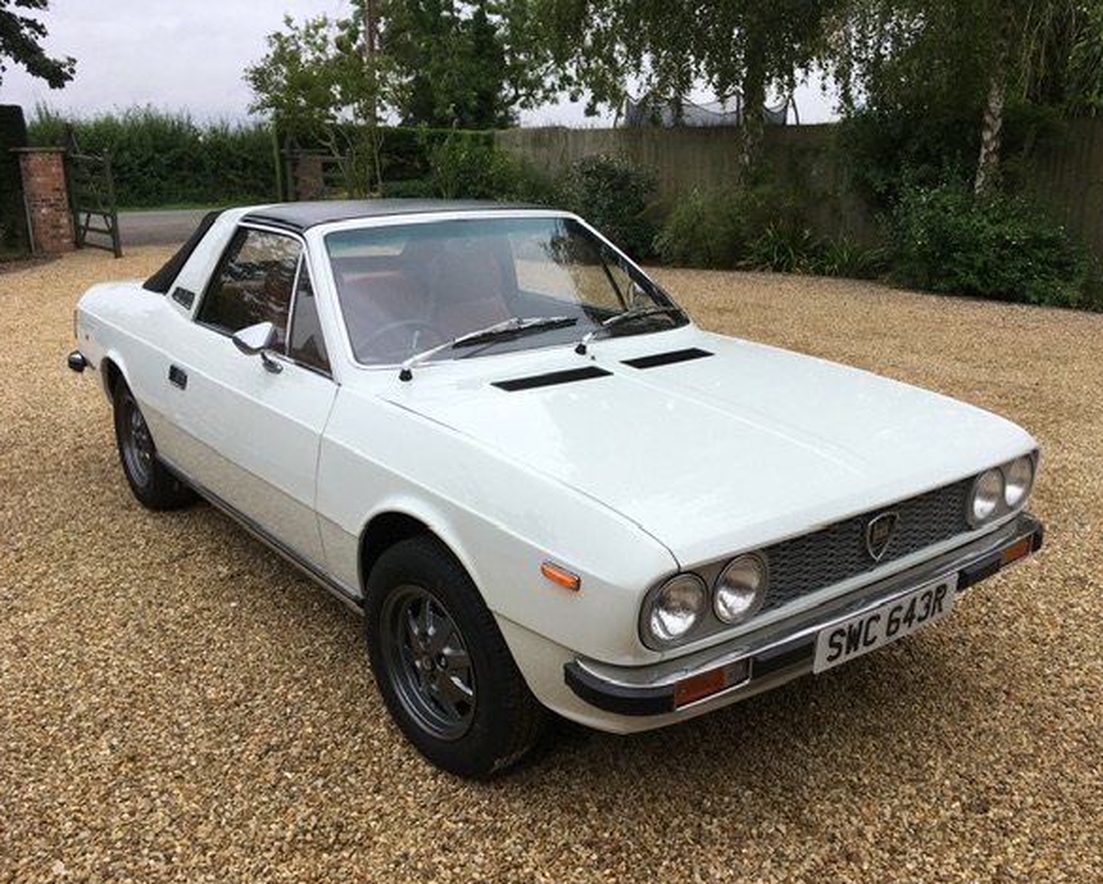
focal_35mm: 31
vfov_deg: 47.2
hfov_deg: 57.1
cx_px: 584
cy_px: 451
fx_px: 1013
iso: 25
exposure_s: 1/1183
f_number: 2.2
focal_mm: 4.15
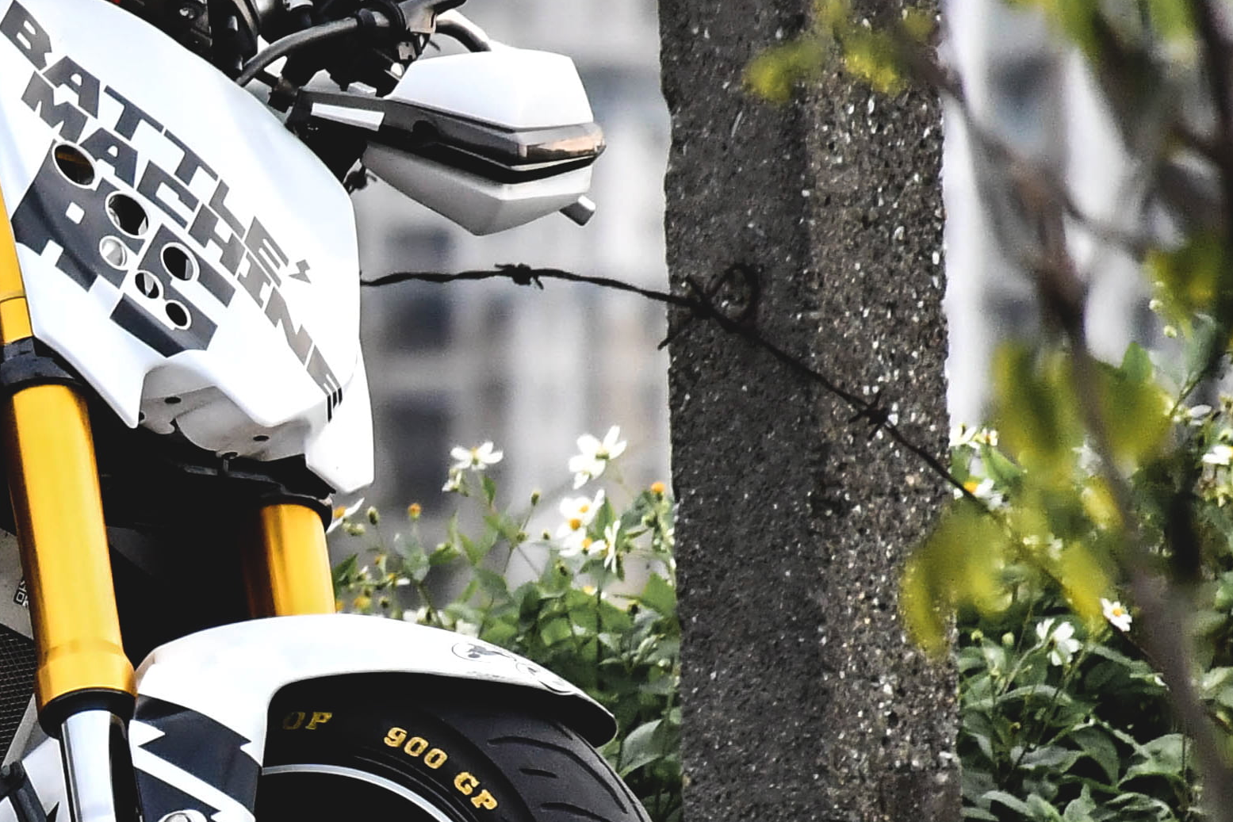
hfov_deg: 2.7
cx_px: -96
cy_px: 459
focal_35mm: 752
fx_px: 25757
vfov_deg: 1.8
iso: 1000
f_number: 5.6
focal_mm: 140
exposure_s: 1/800
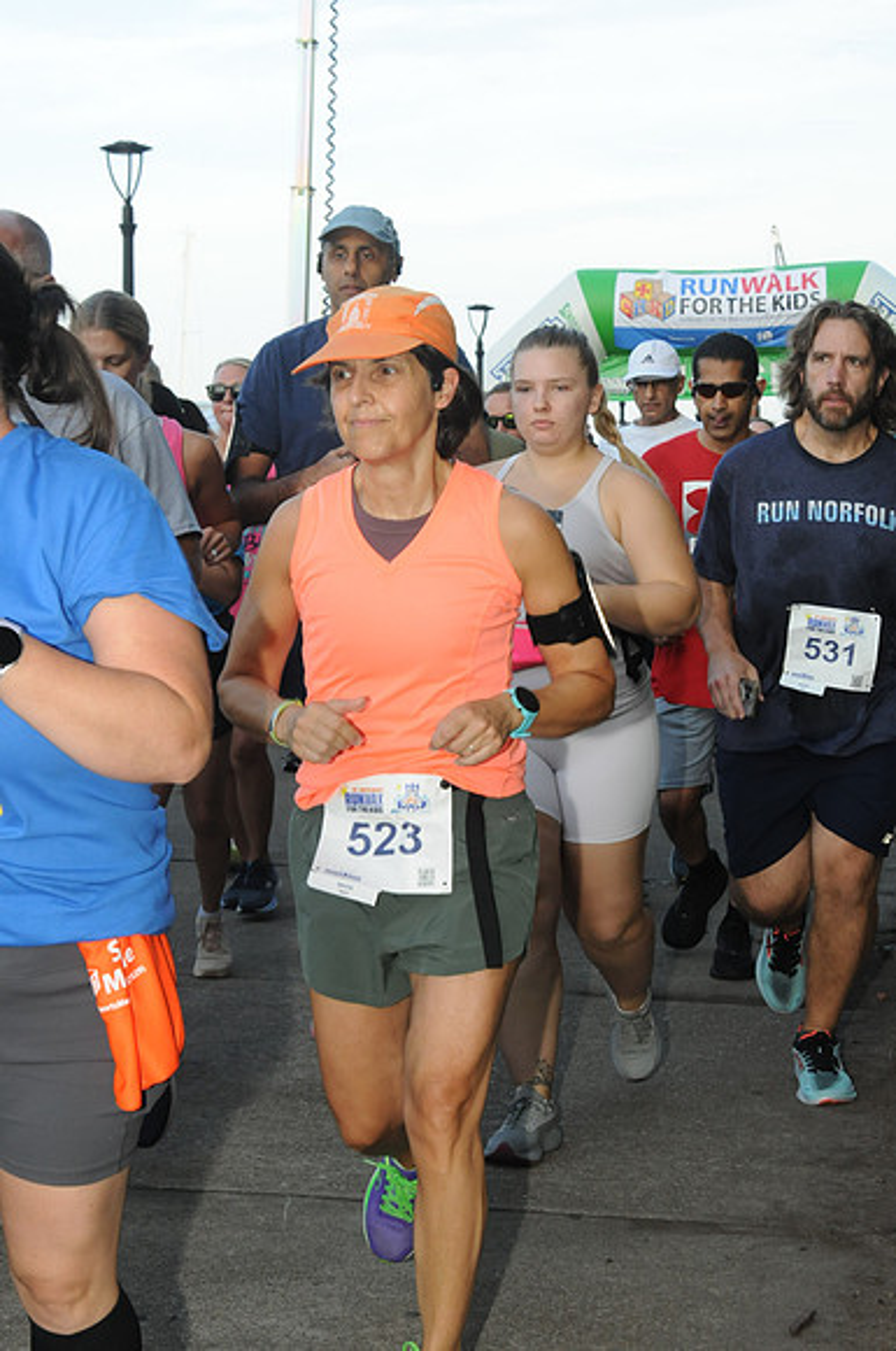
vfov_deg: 28.1
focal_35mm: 72
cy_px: 676
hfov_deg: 18.9
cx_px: 448
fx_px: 2696
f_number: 13
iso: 800
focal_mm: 48
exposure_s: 1/250
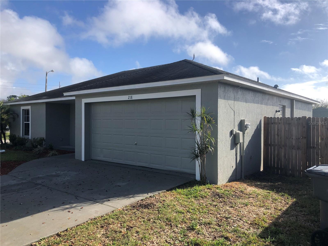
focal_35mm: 28
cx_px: 164
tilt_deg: +0.0
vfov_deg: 49.7
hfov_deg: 63.4
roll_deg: +0.1
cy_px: 123
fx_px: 265
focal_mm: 3.99
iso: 20
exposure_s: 1/2315
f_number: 1.8
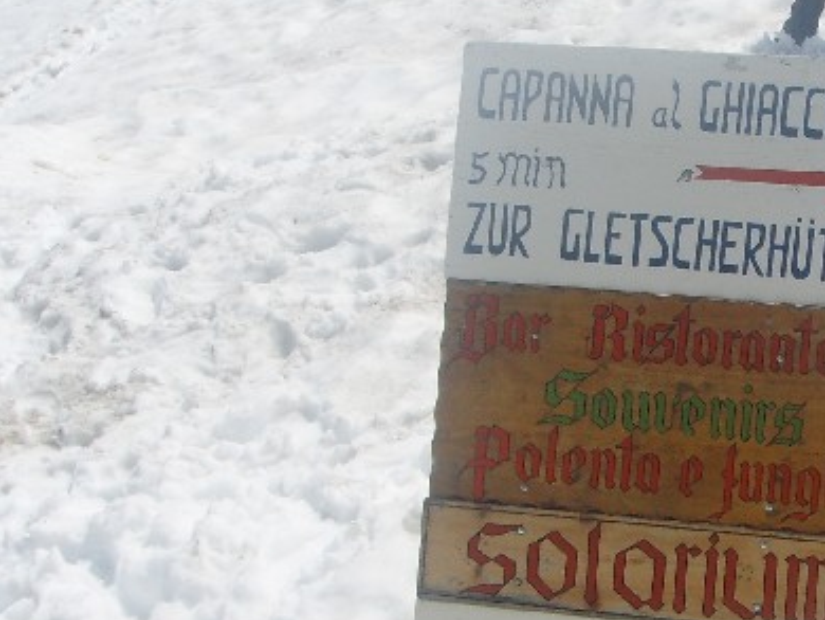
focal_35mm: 80
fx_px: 1908
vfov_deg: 18.4
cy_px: 404
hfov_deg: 23.9
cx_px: 707
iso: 50
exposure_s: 1/750
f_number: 6.3
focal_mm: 6.6
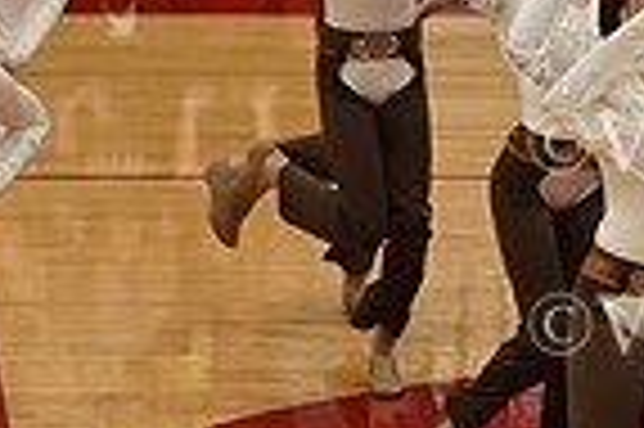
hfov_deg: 4.8
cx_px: 1180
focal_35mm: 427
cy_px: 52
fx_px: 7630
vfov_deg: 3.2
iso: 3200
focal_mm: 70
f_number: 4
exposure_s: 1/400
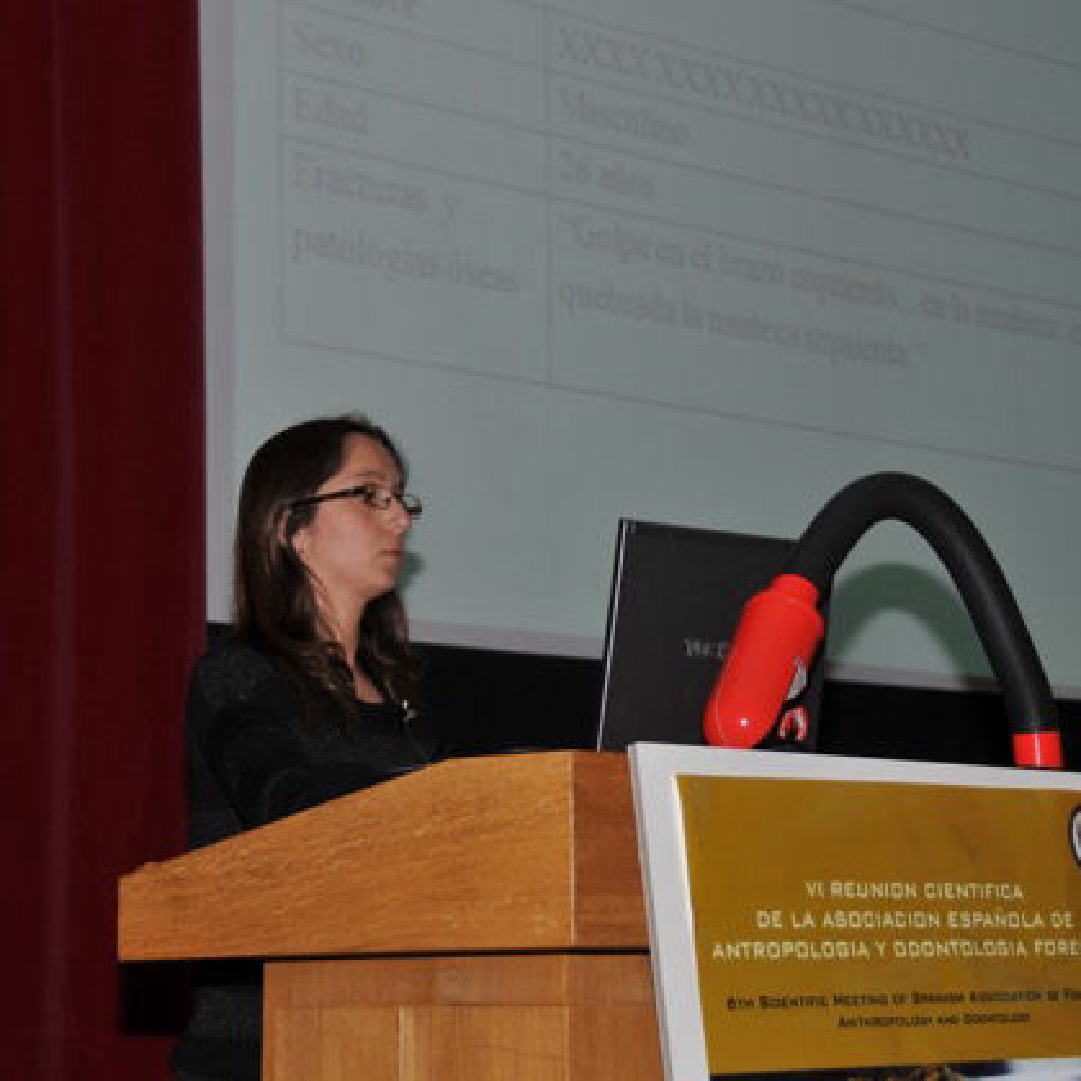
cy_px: 544
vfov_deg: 17.2
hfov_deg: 17.2
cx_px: 597
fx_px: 3568
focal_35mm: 101
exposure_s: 1/60
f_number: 4.8
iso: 200
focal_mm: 52
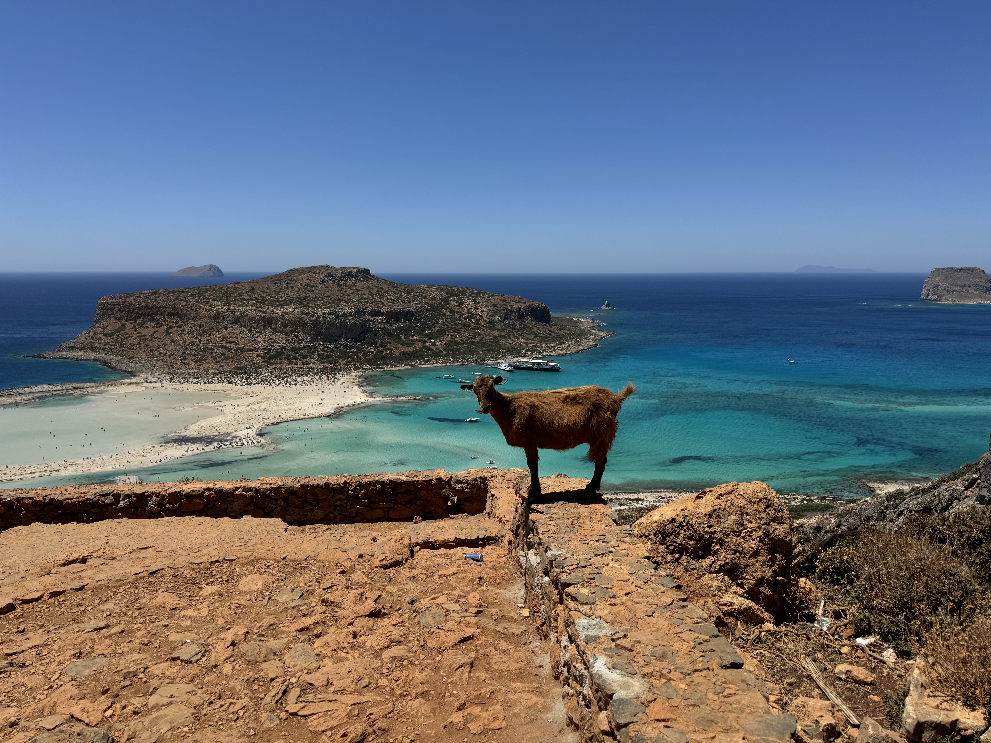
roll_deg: +0.1
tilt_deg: -9.2
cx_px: 496
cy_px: 372
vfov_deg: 56.8
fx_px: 687
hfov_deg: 71.6
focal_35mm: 24
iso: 80
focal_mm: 6.76
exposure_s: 1/7937
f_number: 1.78
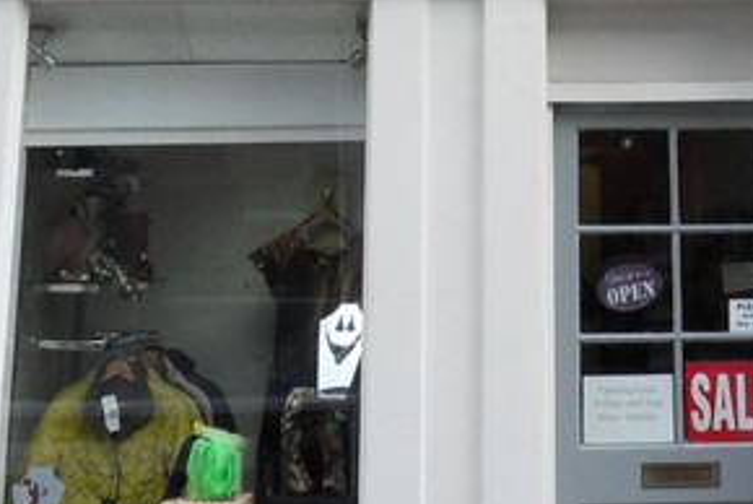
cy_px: -377
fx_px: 1842
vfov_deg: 14.0
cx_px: 647
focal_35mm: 88
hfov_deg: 22.6
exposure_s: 1/180
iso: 80
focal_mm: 4.2
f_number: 3.3
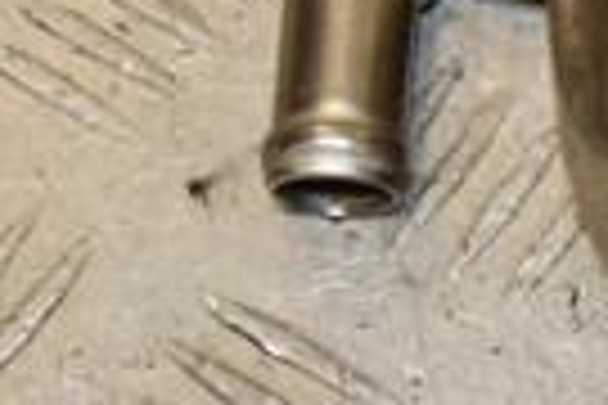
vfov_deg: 4.9
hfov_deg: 7.1
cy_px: -63
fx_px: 4729
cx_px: 1275
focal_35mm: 280
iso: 800
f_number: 9
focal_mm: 42
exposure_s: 1/200
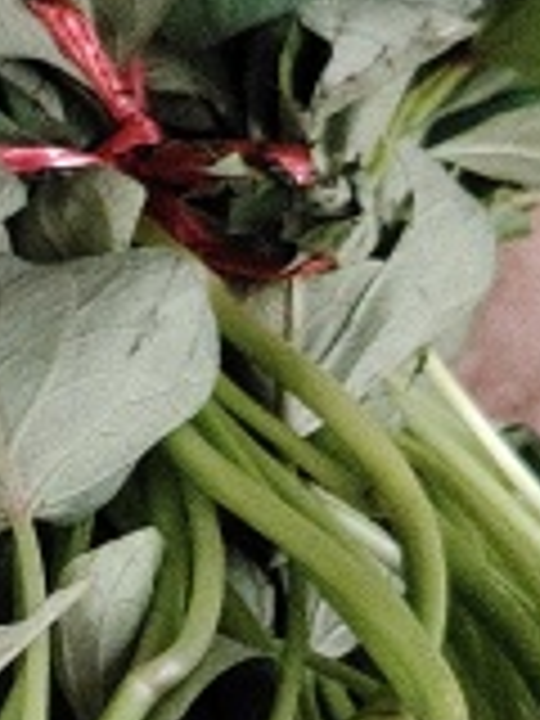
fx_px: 3328
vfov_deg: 12.3
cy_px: 574
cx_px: -837
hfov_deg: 8.4
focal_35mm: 160
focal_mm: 5.25
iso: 7168
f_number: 1.75
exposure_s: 1/267
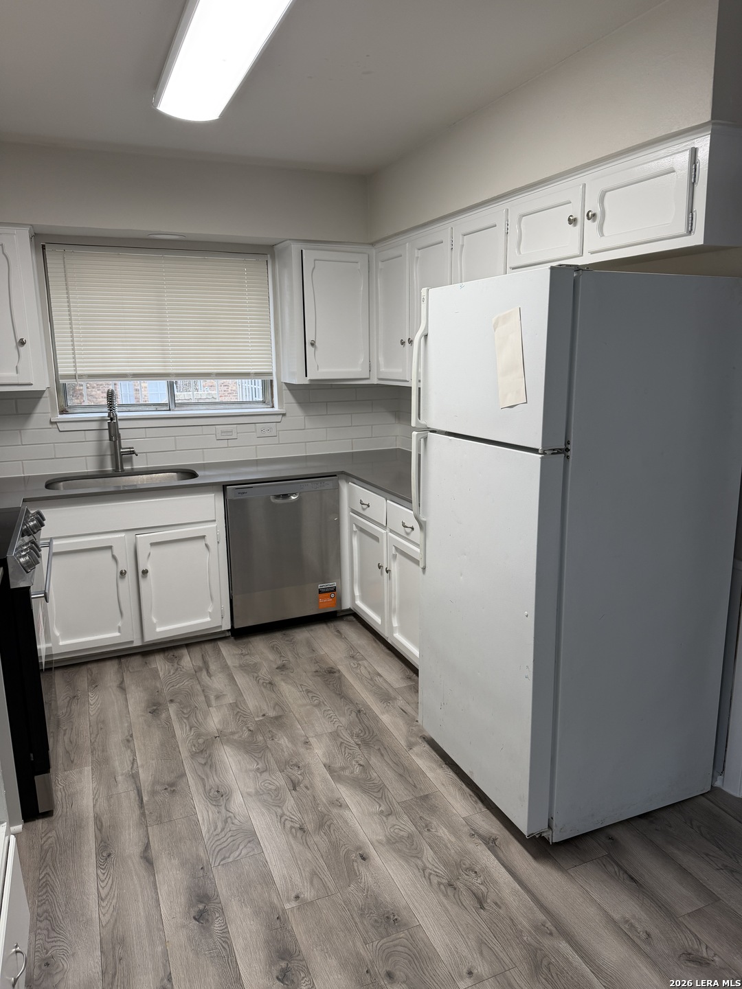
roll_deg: +0.6
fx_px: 686
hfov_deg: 56.8
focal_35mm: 24
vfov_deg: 71.6
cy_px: 494
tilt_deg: -10.4
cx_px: 371
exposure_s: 1/120
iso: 100
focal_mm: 6.76
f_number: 1.78
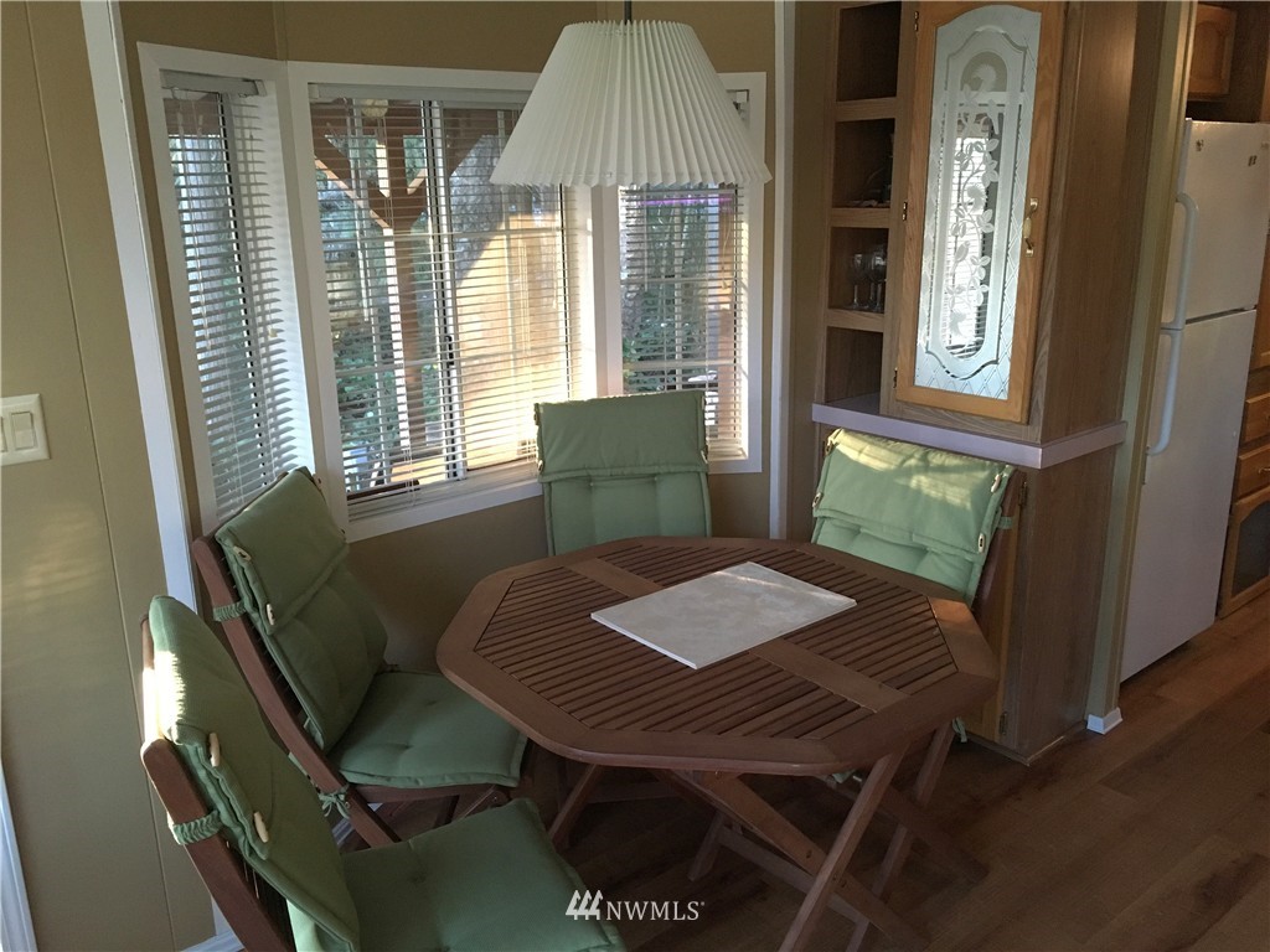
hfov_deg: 61.7
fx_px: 1064
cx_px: 635
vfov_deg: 48.2
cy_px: 476
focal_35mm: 29
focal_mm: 4.15
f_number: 2.2
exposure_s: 1/30
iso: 160
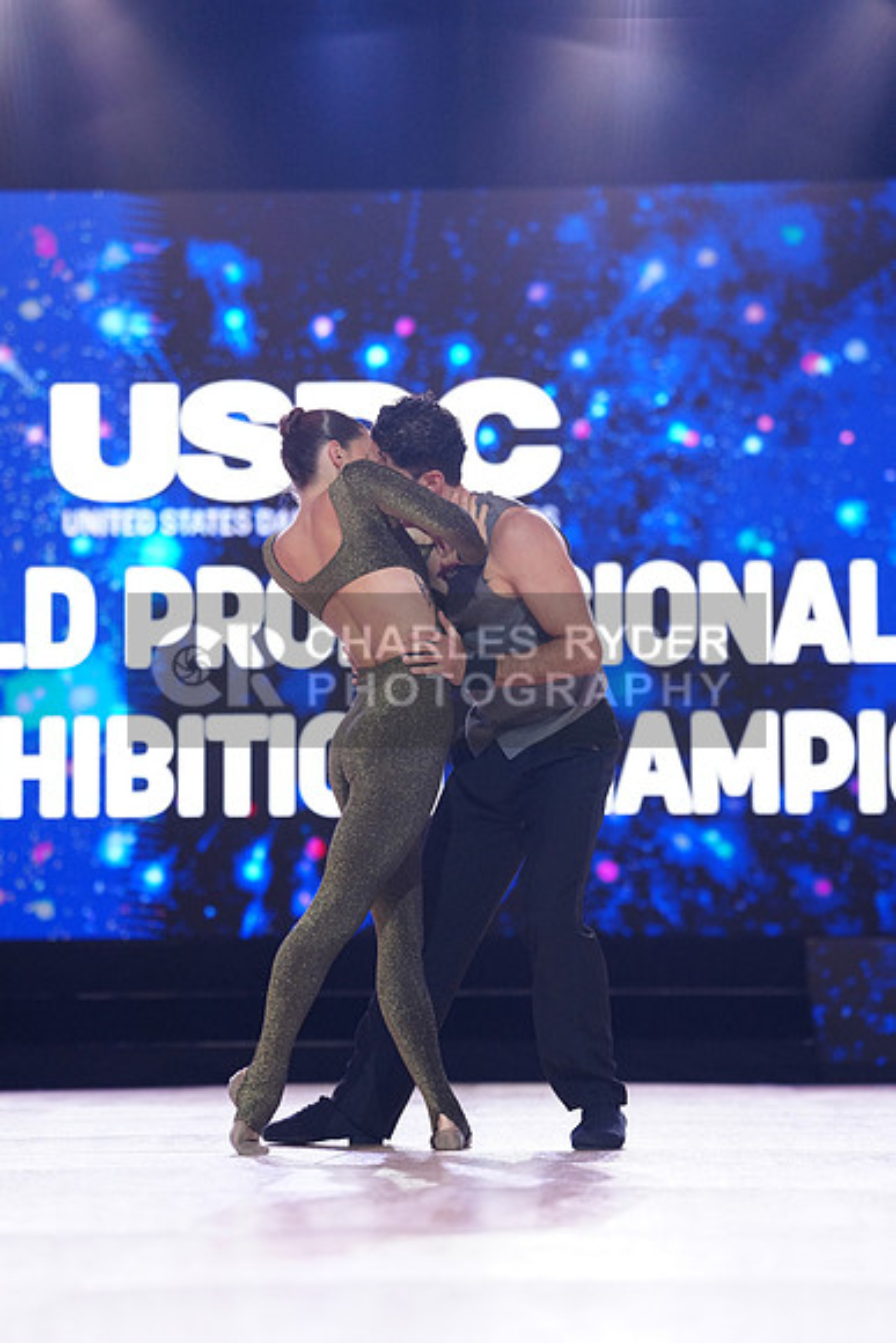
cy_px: 672
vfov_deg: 17.2
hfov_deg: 11.5
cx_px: 448
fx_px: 4440
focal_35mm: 119
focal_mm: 119
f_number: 2.8
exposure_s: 1/400
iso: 2000
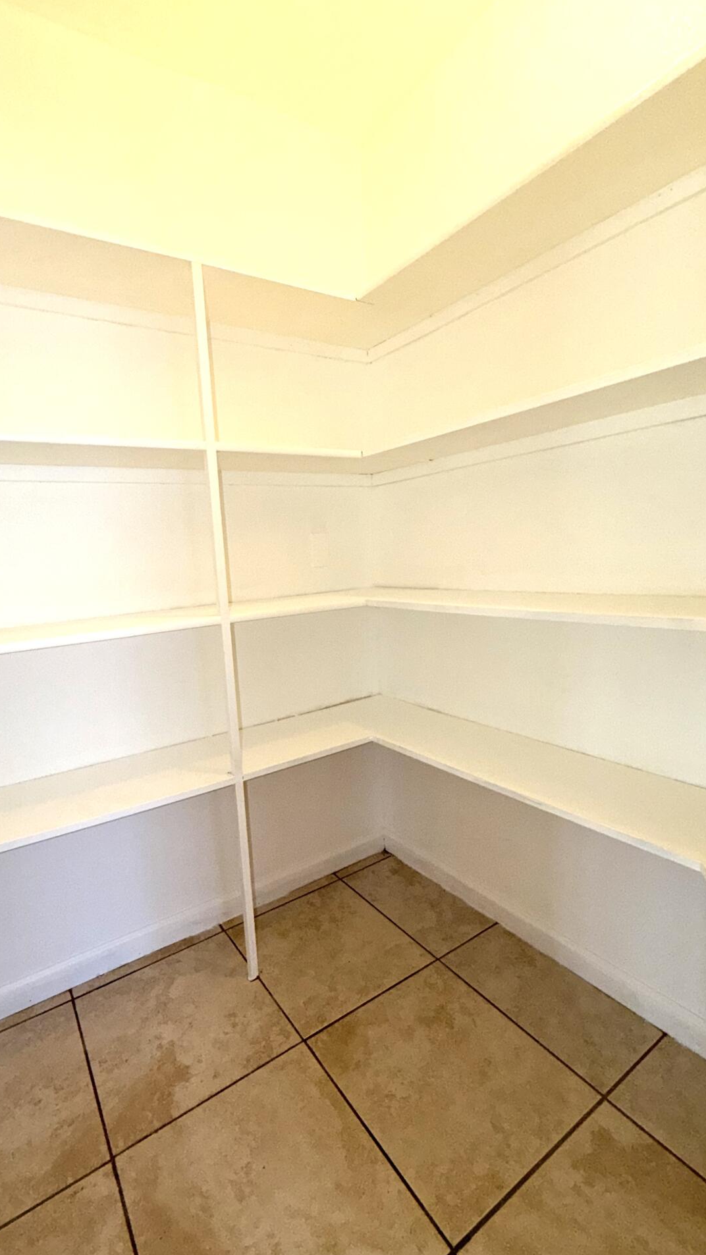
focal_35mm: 16
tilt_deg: -7.6
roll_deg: +3.4
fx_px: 533
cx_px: 276
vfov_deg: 99.4
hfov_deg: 66.3
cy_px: 632
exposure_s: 1/120
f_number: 2.2
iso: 80
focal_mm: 2.22
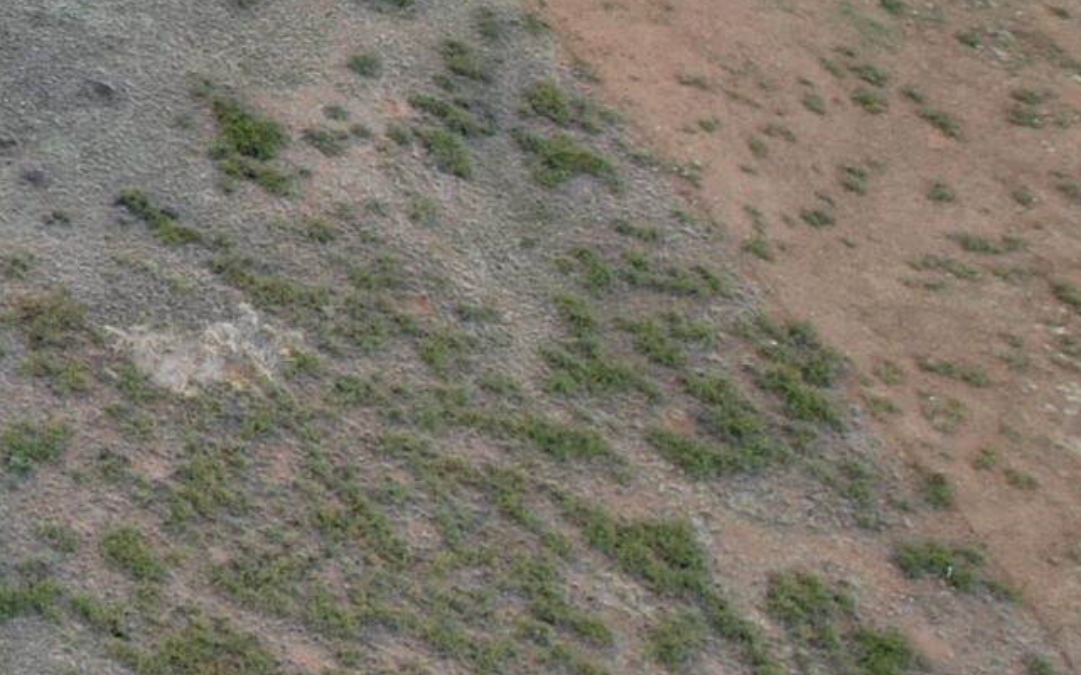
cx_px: -1251
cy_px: -116
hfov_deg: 15.0
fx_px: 3092
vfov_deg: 12.2
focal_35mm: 105
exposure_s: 1/500
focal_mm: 8.38
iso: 100
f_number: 2.8
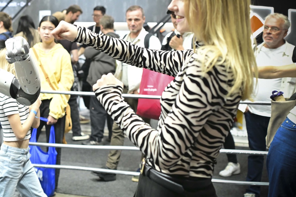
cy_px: 81
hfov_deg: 34.3
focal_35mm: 56
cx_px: 50
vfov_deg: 24.2
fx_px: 460
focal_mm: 32
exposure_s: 1/800
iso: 2000
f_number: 2.8
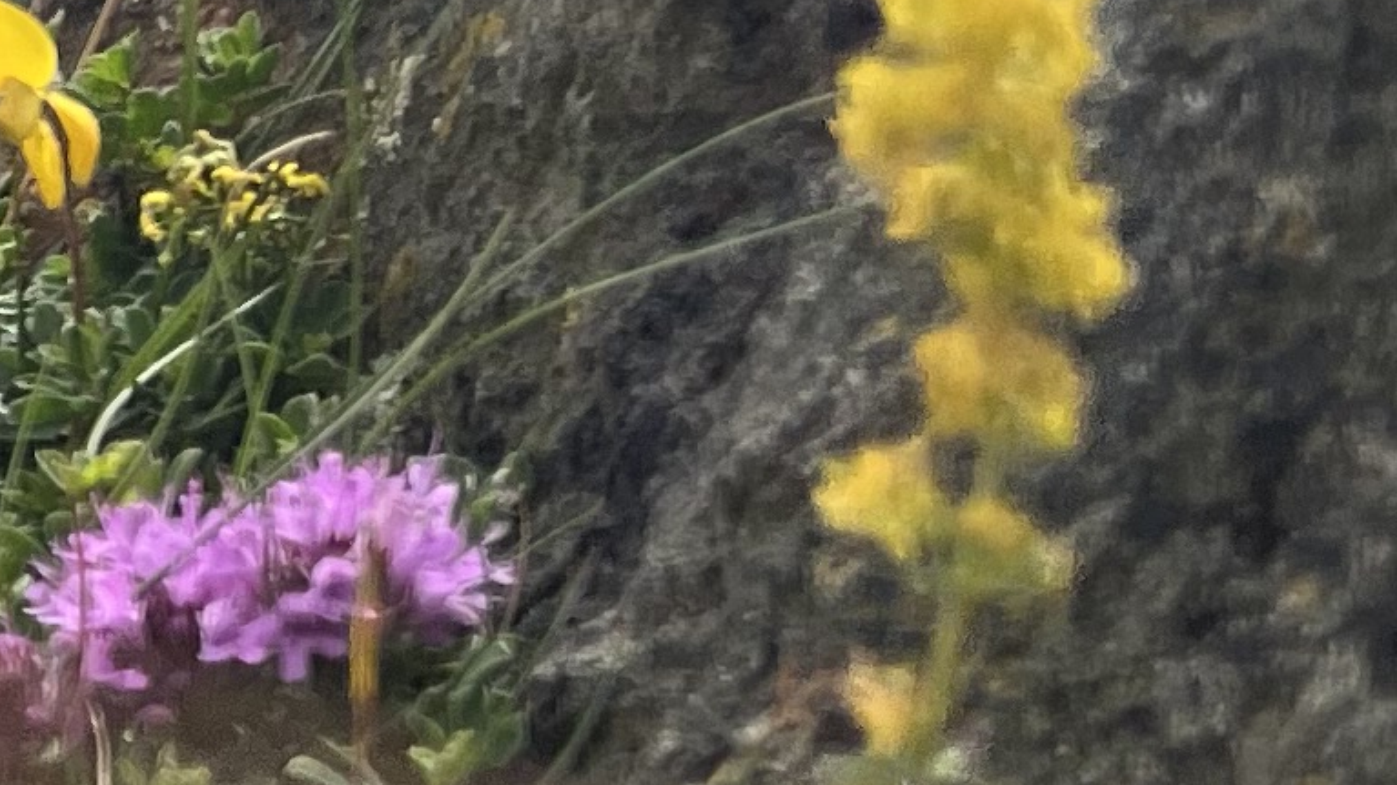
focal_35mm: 149
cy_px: 377
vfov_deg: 8.1
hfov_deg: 11.8
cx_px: -1911
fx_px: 5518
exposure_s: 1/2755
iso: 50
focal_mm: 5.1
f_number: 1.6
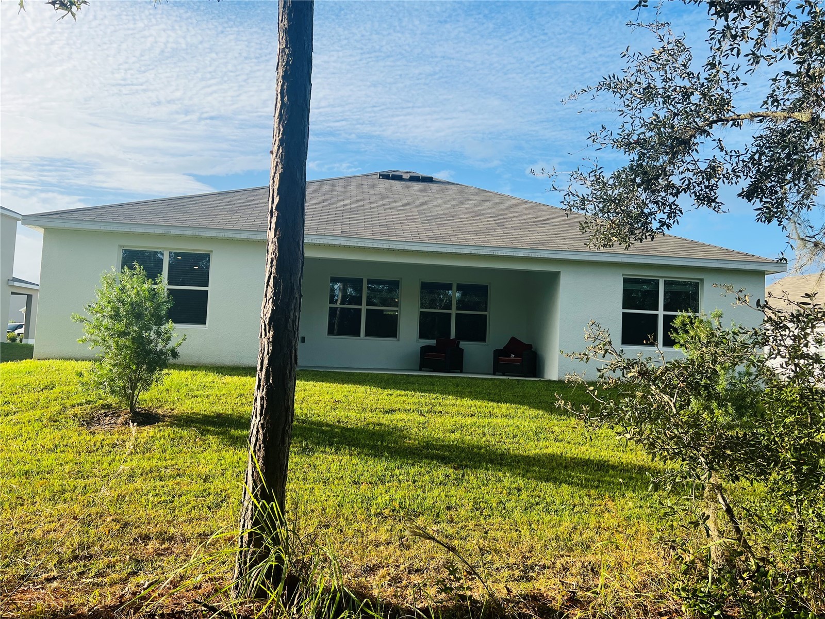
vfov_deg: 53.1
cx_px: 412
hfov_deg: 67.3
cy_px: 310
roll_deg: -2.6
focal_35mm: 26
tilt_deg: +2.2
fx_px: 620
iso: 50
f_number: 1.5
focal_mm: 5.7
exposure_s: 1/2083
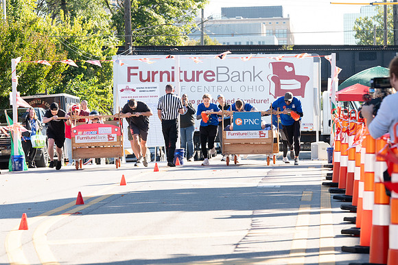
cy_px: 120
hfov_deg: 10.6
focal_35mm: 194
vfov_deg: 7.1
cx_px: 153
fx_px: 2144
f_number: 7.1
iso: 640
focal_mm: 145
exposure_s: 1/500
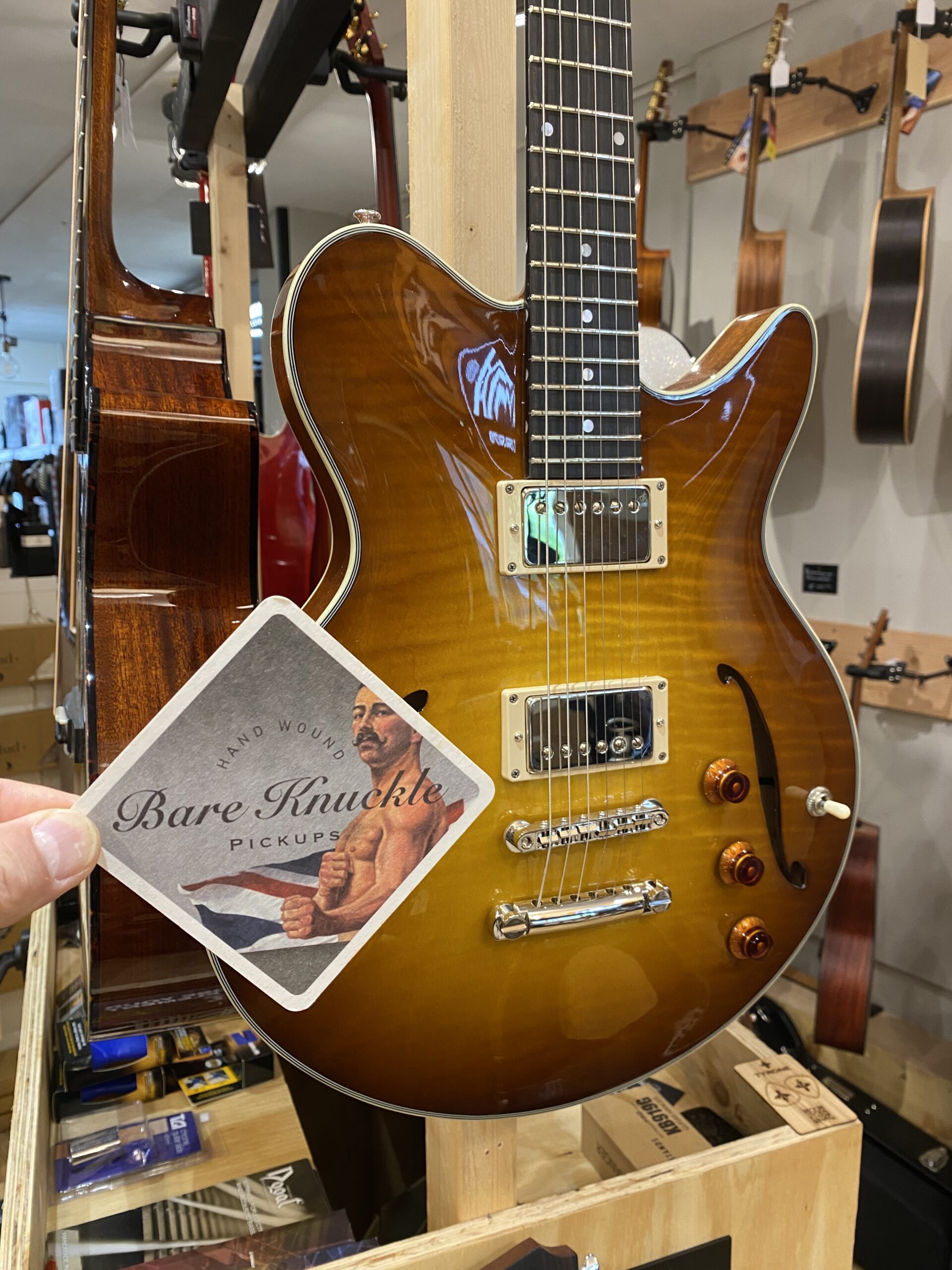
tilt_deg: -7.0
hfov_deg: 53.1
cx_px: 476
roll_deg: +0.4
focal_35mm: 26
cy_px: 635
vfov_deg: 67.3
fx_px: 953
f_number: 1.8
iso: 160
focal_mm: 4.25
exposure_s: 1/50
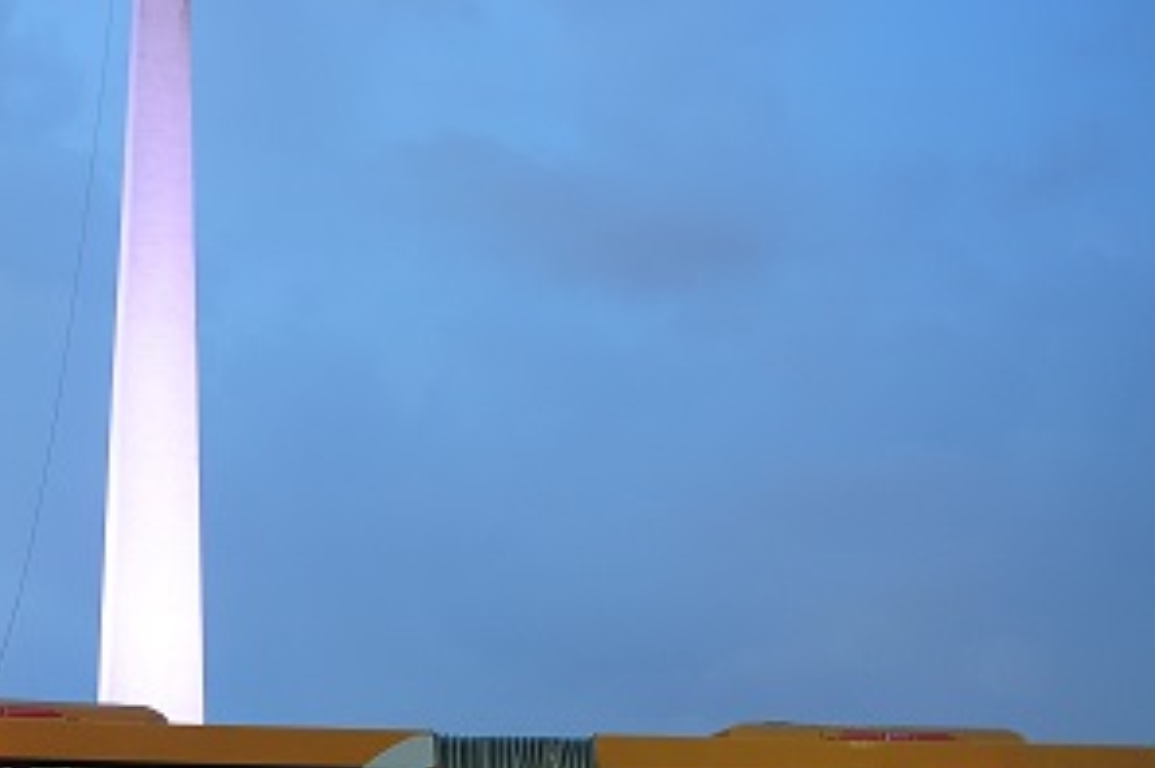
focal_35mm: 48
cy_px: 487
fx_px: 1539
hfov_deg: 40.0
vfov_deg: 27.9
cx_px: 289
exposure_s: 1.6
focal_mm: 18
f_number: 5
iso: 400
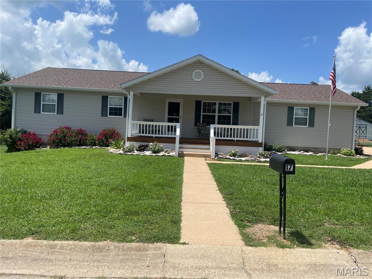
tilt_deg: +0.5
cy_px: 140
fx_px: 279
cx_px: 186
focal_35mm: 26
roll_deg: -2.7
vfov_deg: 53.1
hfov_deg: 67.3
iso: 32
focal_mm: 4.2
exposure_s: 1/4464
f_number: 1.6
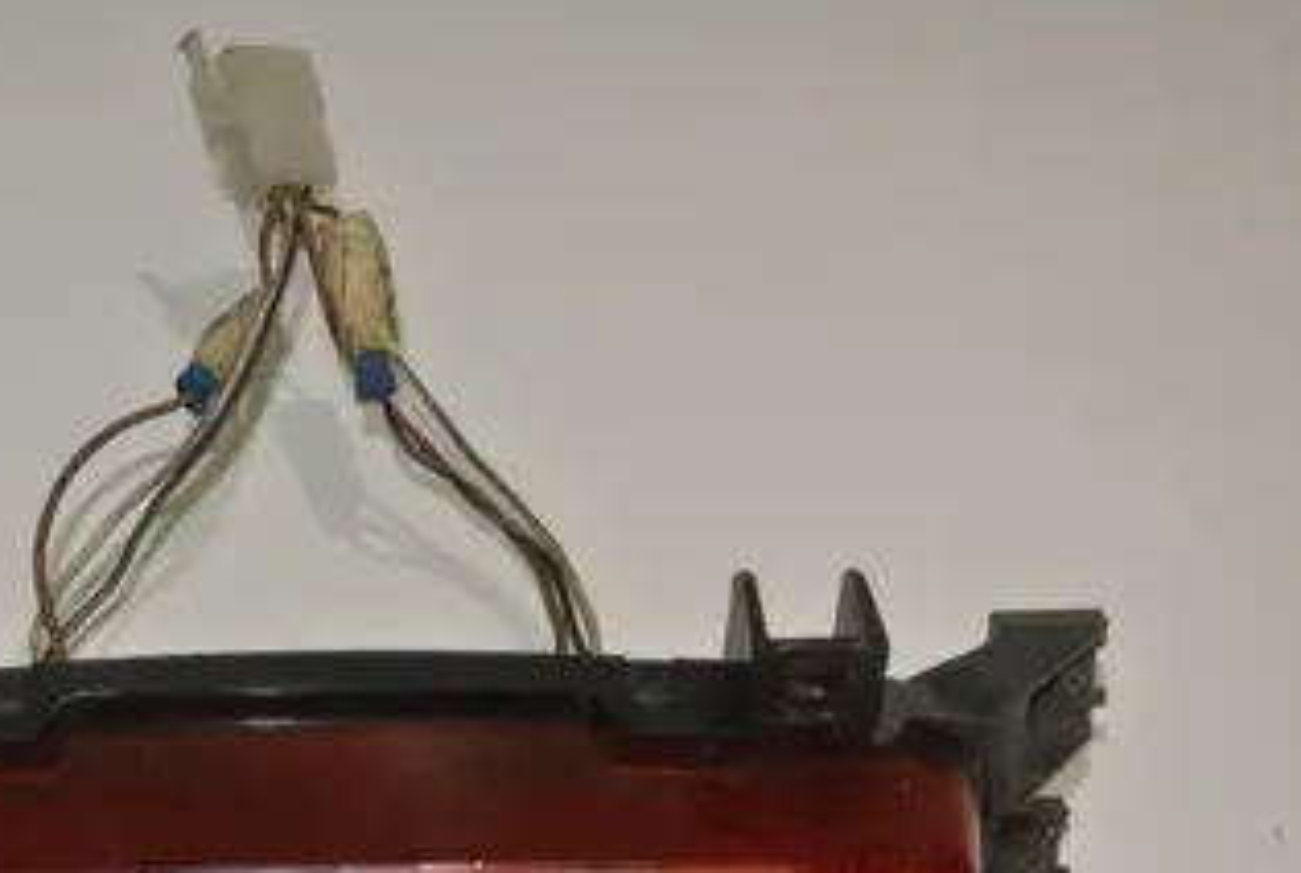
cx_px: 288
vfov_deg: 20.0
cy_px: 630
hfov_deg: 29.0
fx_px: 2462
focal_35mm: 68
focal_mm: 15.1
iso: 200
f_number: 4.2
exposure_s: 1/60
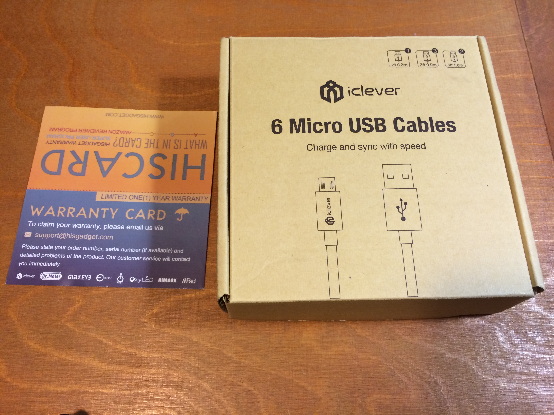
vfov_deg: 48.2
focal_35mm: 29
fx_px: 464
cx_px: 277
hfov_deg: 61.7
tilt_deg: -67.7
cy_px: 208
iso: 125
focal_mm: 4.15
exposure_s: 1/33
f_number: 2.2
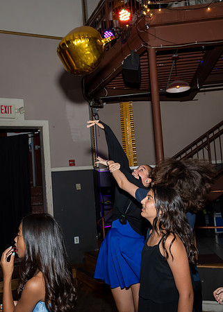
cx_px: 107
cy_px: 156
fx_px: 332
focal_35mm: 37
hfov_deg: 37.1
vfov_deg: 50.4
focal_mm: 17
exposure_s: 1/250
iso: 400
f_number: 5.6
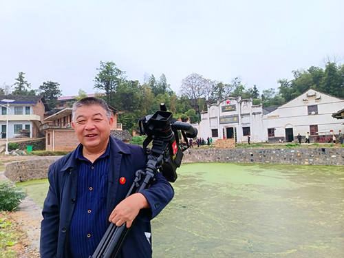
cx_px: 172
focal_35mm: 24
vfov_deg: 56.8
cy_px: 129
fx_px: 239
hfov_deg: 71.6
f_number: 1.75
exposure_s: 1/100
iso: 140
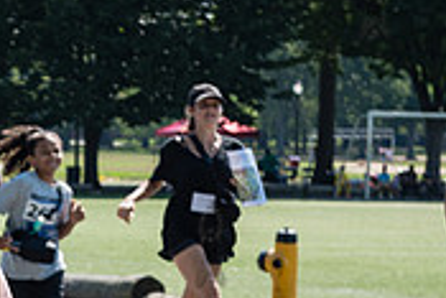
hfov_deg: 9.9
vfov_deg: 6.7
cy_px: 365
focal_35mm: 205
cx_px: -120
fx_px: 2542
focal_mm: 62
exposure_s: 1/400
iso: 200
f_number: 6.3
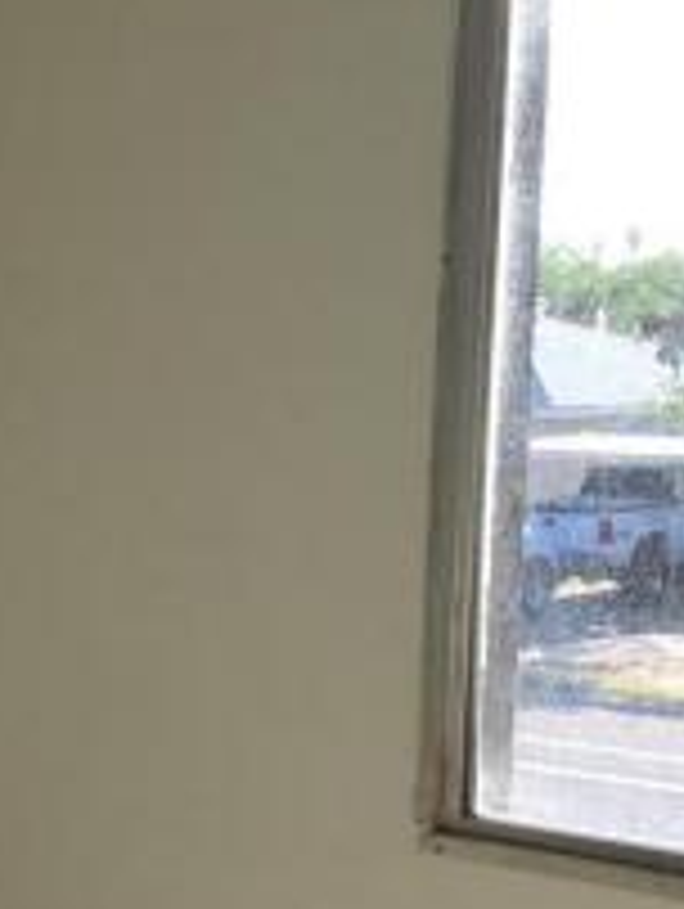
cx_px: -320
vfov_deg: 17.6
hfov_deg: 12.8
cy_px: 819
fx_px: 2892
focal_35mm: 110
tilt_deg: -9.1
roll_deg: -1.2
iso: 25
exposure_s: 1/268
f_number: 2.2
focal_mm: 4.15
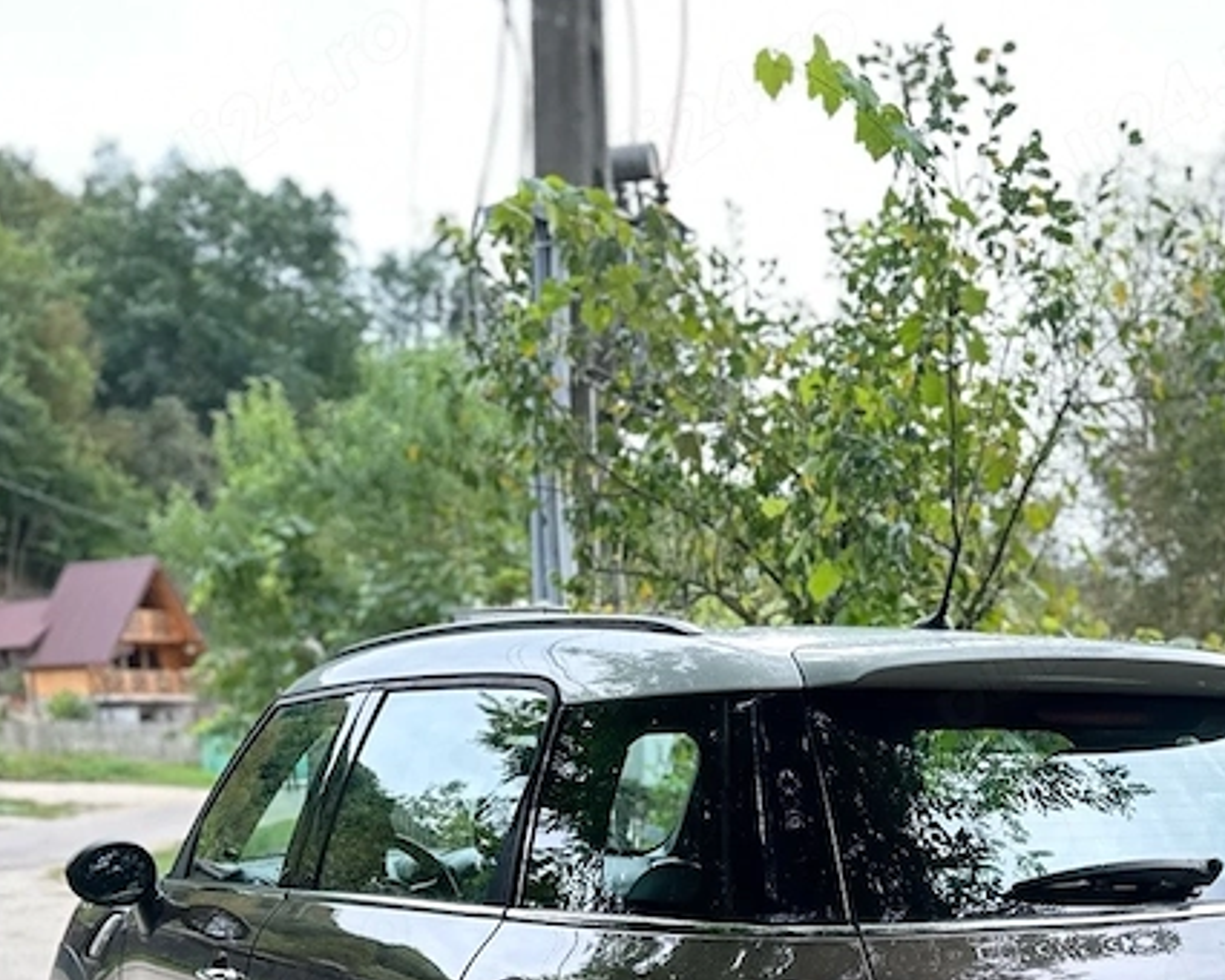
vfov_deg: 30.2
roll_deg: -0.6
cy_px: 1112
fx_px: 1596
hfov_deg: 41.6
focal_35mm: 44
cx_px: 785
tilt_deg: -12.2
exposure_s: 1/121
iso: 125
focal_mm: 6.86
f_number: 1.78
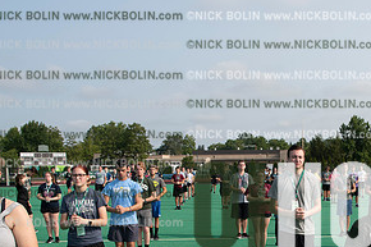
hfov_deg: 39.9
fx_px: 494
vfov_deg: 27.0
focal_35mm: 48
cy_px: 223
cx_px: 284
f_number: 5.6
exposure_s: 1/640
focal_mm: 24
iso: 125
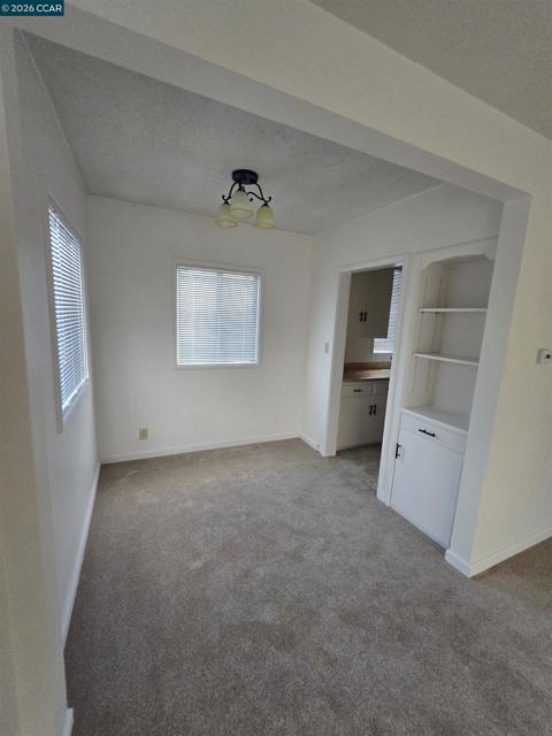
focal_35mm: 13
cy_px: 368
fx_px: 276
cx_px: 276
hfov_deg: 89.9
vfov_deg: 106.2
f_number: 2.2
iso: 320
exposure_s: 1/60
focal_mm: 2.2
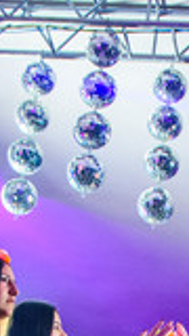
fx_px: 953
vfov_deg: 19.1
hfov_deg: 11.1
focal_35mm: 107
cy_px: 383
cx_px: 214
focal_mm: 17
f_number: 2.8
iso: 2500
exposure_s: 1/80
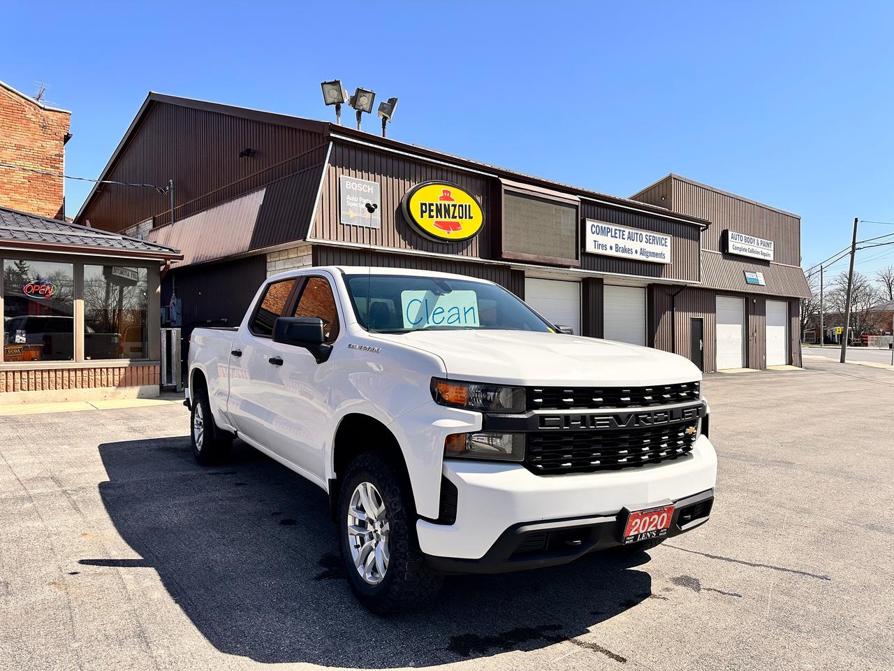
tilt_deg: +0.4
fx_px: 620
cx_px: 447
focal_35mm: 24
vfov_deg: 56.8
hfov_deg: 71.6
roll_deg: +0.6
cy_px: 336
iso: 80
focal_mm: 6.86
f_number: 1.78
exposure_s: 1/4545
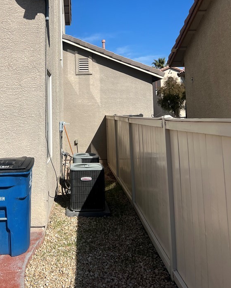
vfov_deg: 47.8
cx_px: 76
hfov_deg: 39.7
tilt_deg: +8.0
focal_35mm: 37
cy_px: 83
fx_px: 316
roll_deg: +1.2
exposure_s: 1/6993
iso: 50
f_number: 1.5
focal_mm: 5.7
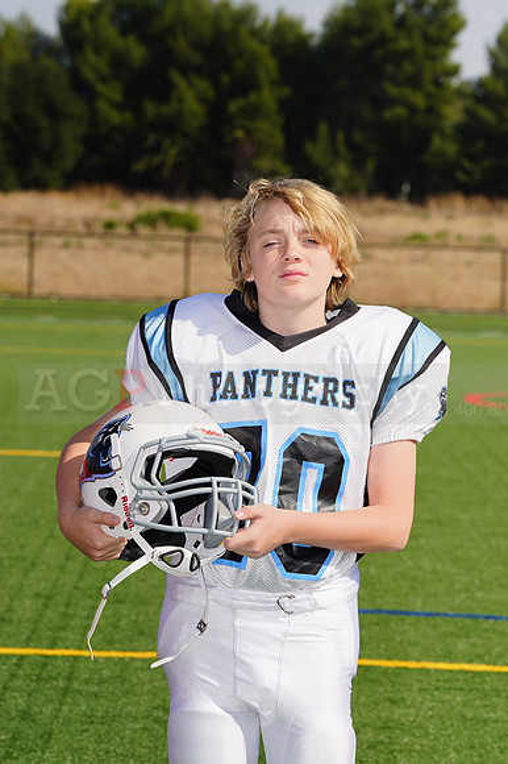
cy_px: 382
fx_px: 4196
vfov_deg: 10.4
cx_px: 254
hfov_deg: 6.9
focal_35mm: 198
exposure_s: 1/250
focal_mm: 198
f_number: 13
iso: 100
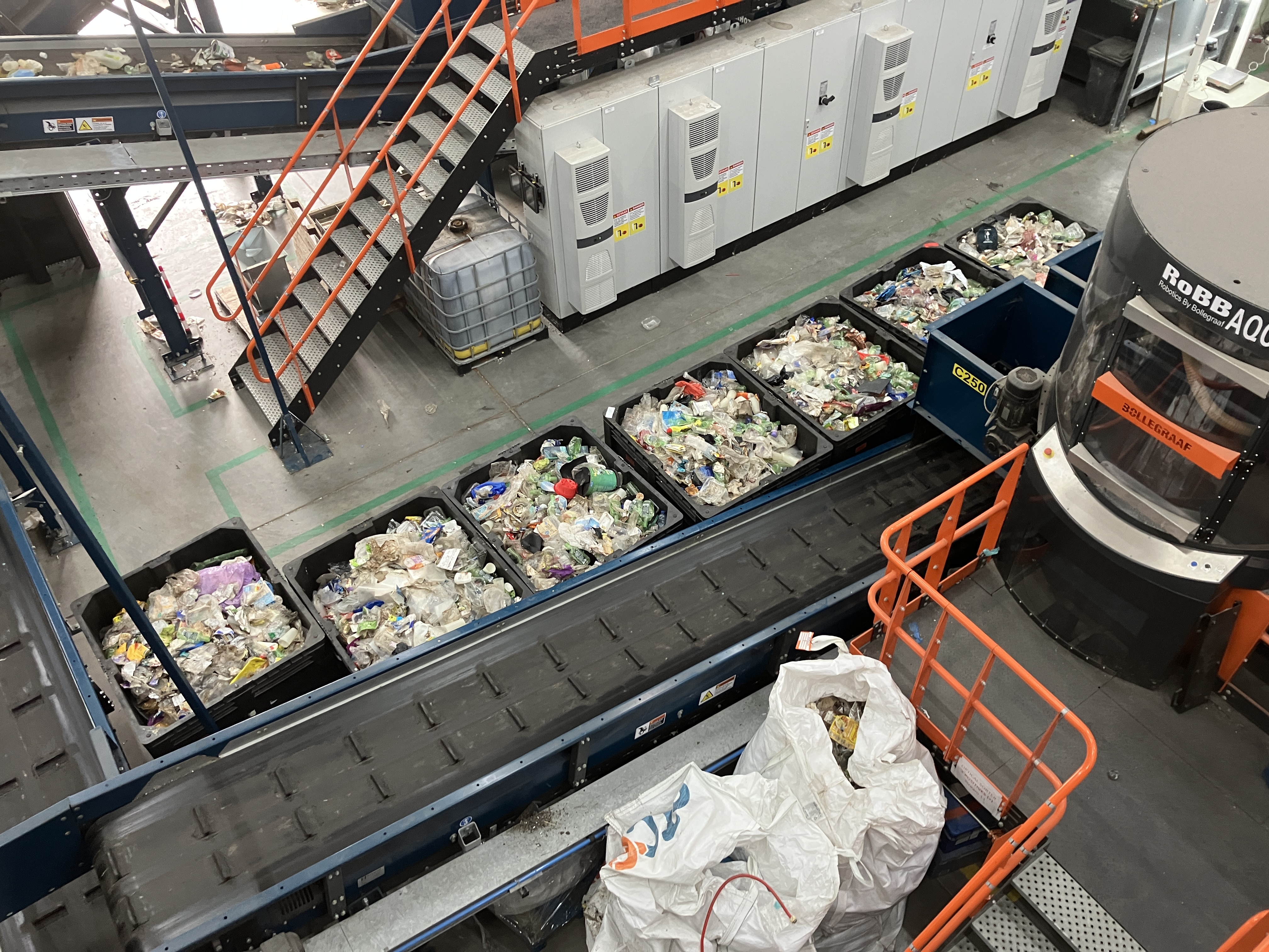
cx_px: 634
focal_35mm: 28
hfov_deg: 63.4
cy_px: 476
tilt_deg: -45.5
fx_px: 1026
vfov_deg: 49.7
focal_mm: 3.99
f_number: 1.8
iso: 160
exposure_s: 1/60
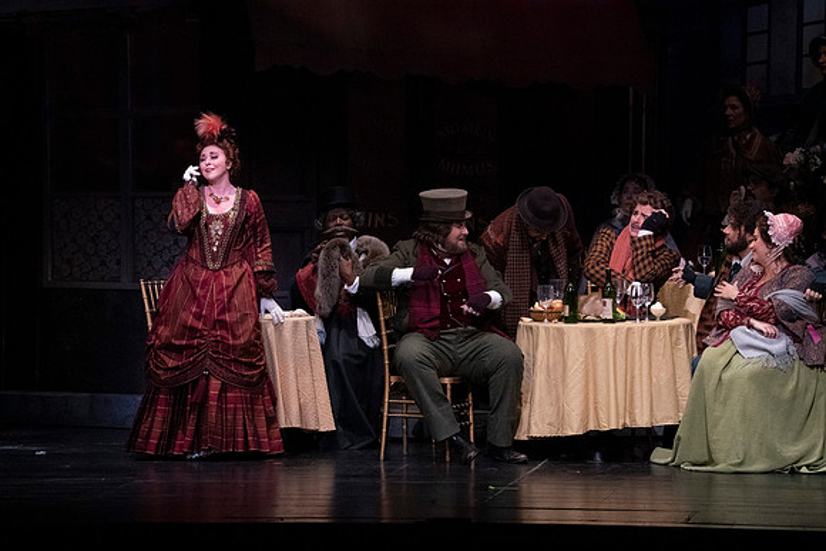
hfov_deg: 10.3
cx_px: 413
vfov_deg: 6.9
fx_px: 4590
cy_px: 276
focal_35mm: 200
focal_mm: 200
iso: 16000
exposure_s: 1/400
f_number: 16
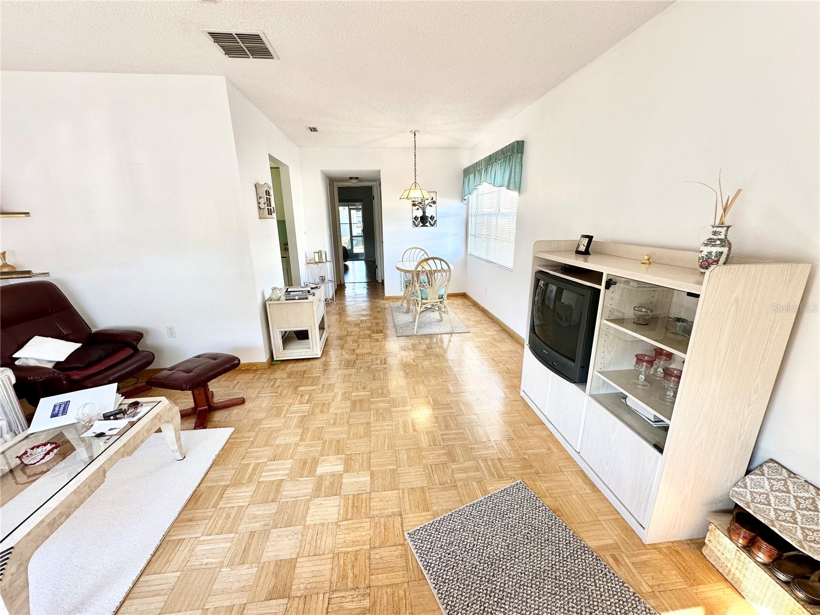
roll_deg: +0.8
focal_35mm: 14
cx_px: 410
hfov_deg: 102.1
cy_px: 308
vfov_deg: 85.7
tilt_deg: -15.4
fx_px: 332
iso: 100
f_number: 2.2
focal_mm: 2.22
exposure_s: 1/120
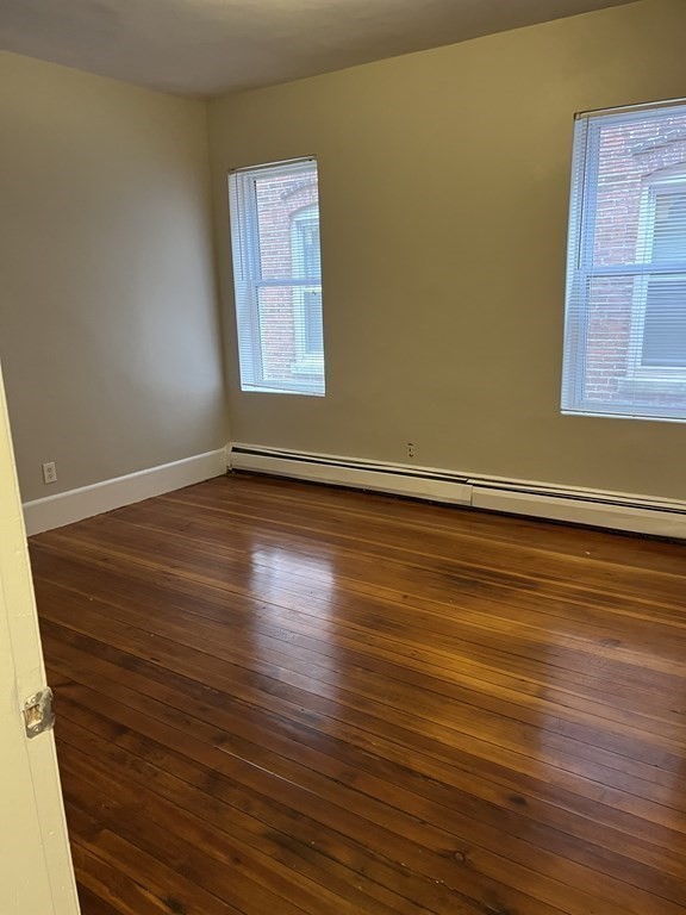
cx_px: 343
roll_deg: +2.2
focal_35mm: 26
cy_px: 458
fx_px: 687
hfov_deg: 53.1
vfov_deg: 67.3
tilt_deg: -15.2
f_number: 1.6
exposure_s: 1/60
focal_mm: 5.1
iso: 400
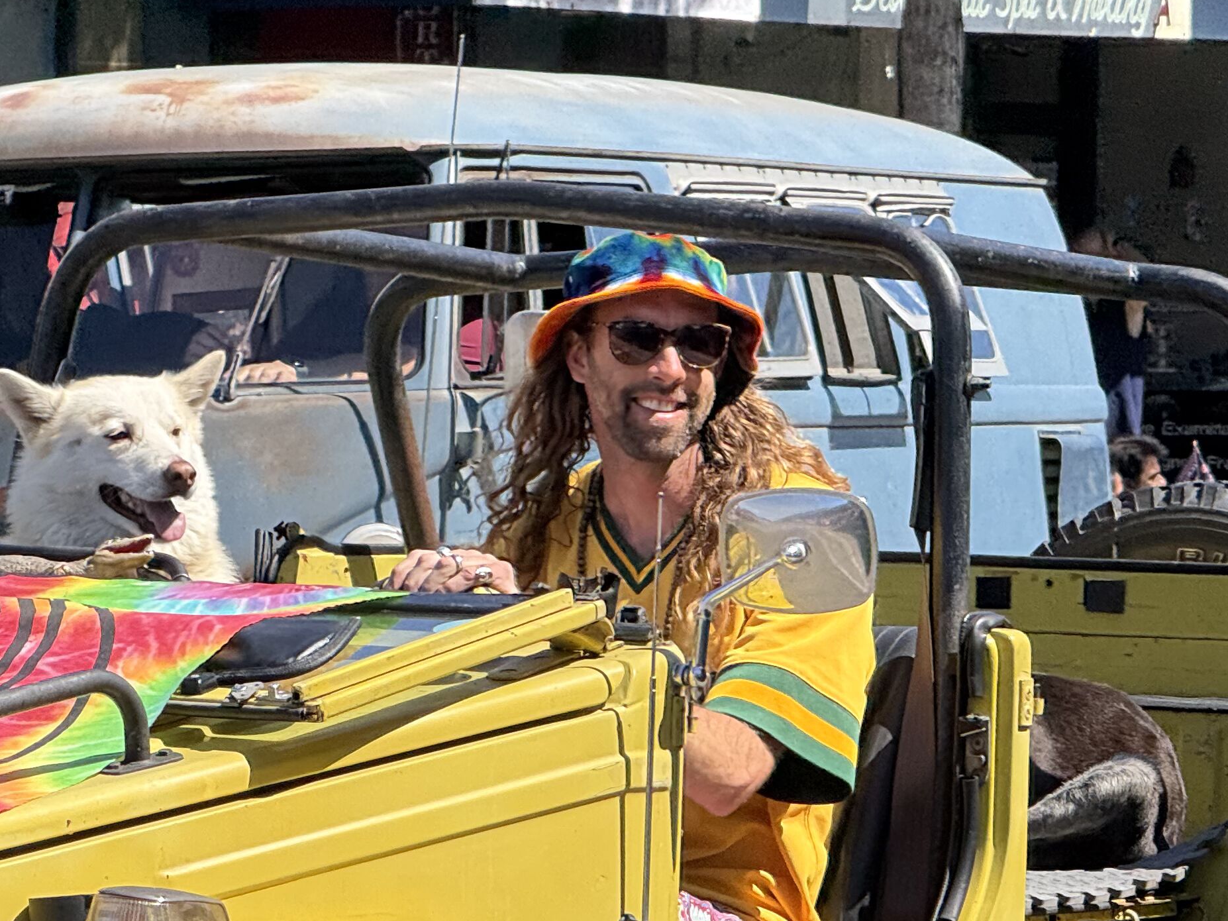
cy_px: 856
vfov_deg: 5.7
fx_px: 9258
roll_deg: -0.2
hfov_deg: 7.6
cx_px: 10
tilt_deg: -3.8
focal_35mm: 261
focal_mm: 15.66
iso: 64
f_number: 2.8
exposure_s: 1/1096
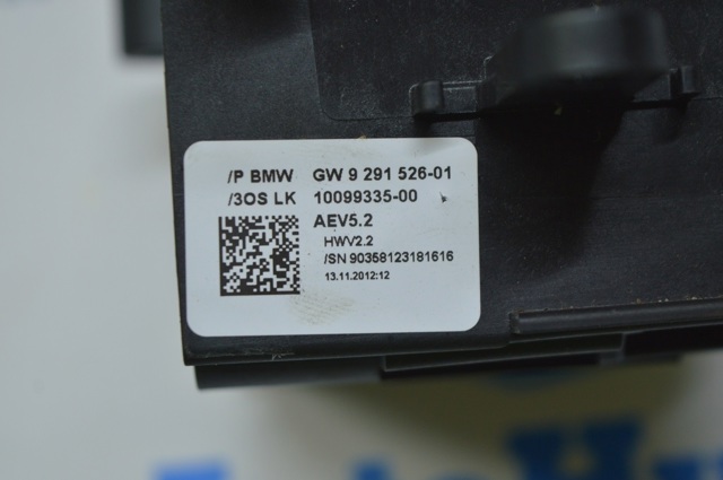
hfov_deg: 24.6
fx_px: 1655
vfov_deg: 16.5
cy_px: 240
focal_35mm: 82
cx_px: 362
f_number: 5.6
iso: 400
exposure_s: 1/50
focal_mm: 55
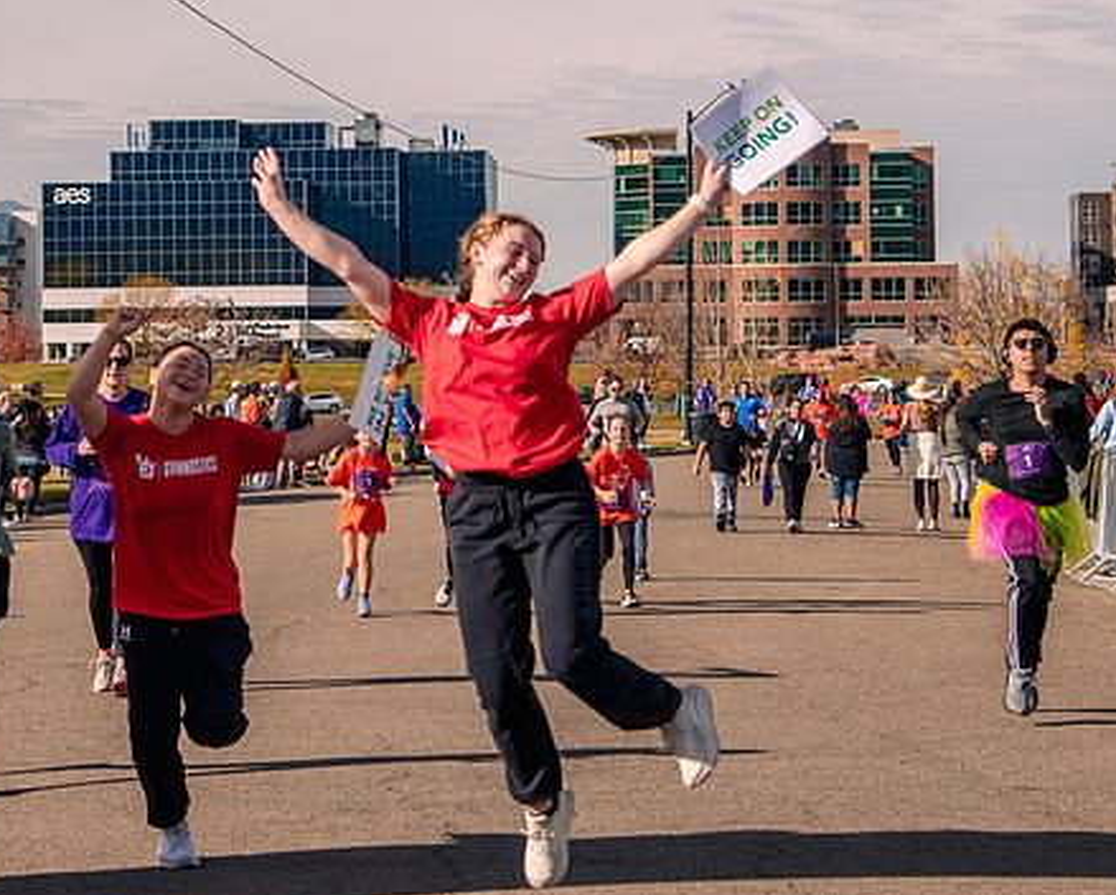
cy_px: 212
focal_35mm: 108
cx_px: 395
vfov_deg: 14.2
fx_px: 3570
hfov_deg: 17.7
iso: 200
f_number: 5.6
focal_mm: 52
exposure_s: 1/800
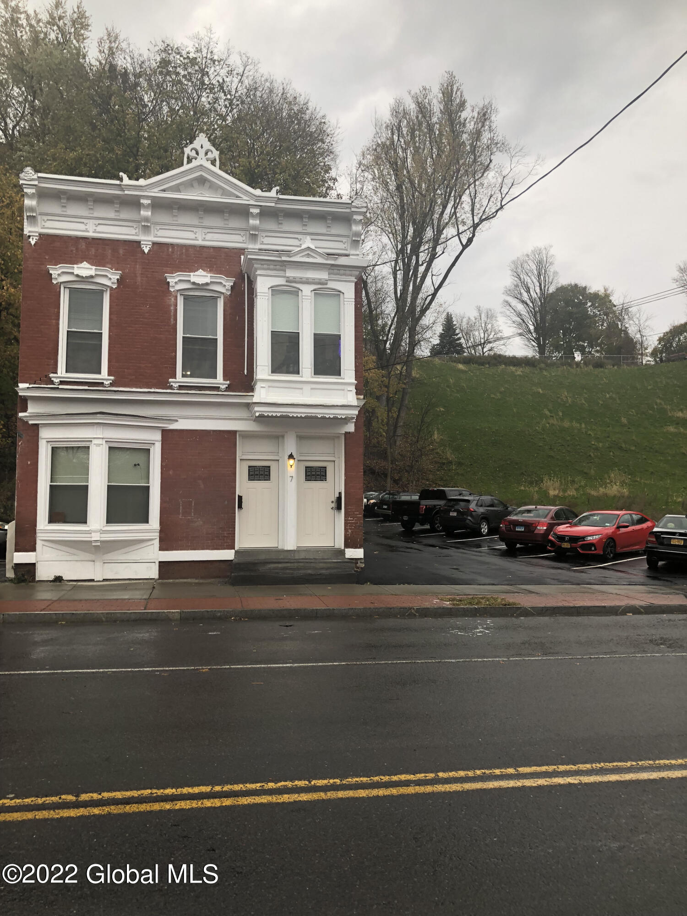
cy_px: 458
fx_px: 741
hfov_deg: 49.7
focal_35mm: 28
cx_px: 344
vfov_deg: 63.4
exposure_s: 1/120
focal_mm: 3.99
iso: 64
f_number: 1.8
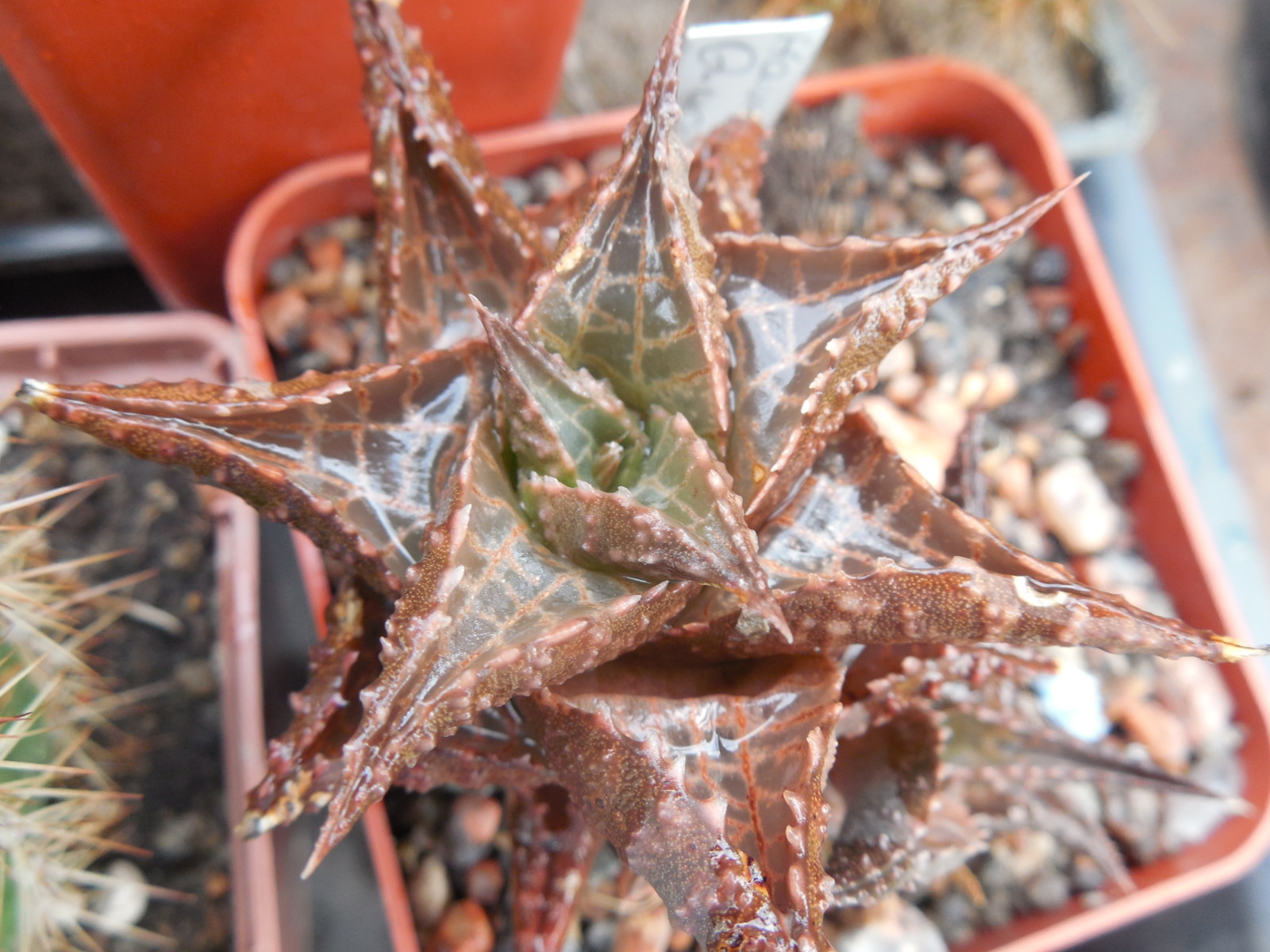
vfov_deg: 45.4
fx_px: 1137
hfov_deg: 58.4
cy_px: 476
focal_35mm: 31
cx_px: 635
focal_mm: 5.6
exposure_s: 1/30
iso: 200
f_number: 3.6
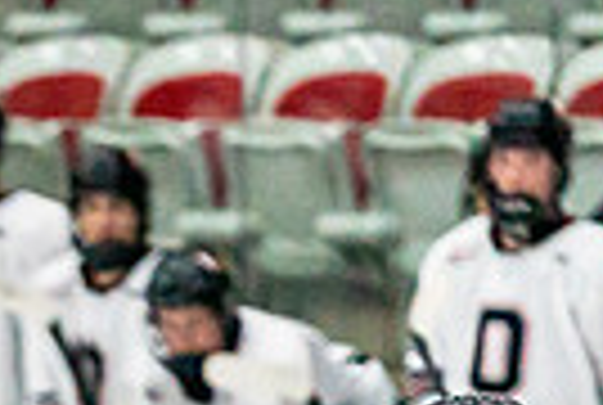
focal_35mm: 1069
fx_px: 17946
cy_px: 1068
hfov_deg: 1.9
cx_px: -472
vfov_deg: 1.3
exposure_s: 1/1250
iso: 3200
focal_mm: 200
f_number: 2.8
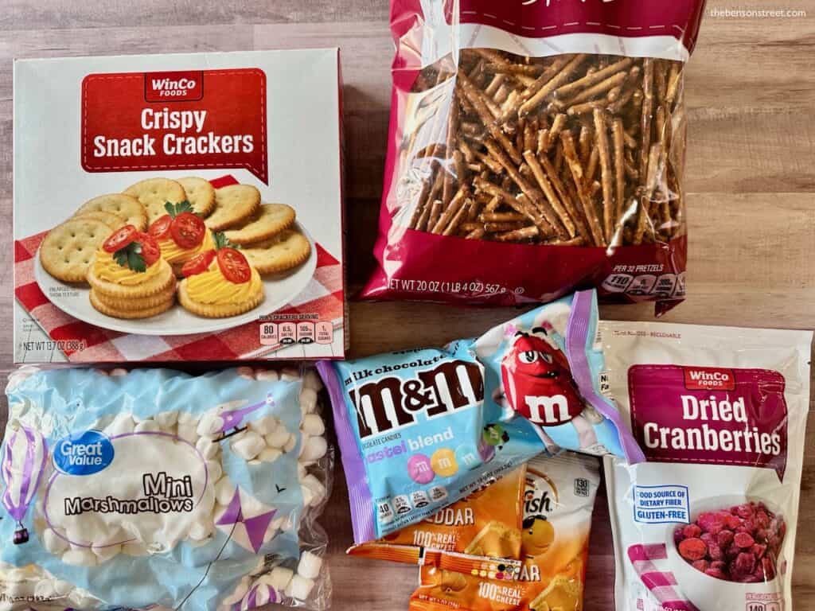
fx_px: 565
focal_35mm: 24
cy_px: 306
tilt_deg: -86.7
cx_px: 408
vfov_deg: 56.8
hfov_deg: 71.6
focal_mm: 6.86
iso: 100
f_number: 1.78
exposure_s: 1/120
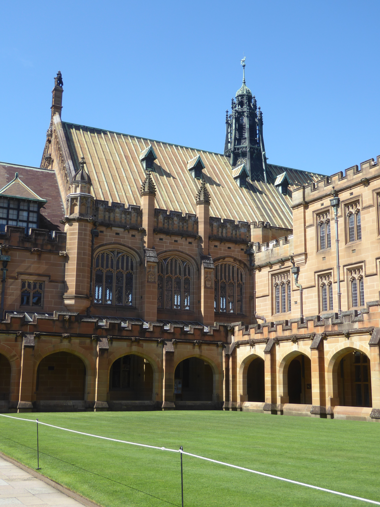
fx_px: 644
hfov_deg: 32.9
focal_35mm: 44
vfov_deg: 42.9
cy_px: 254
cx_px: 190
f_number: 3.9
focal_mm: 7.8
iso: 80
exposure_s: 1/400
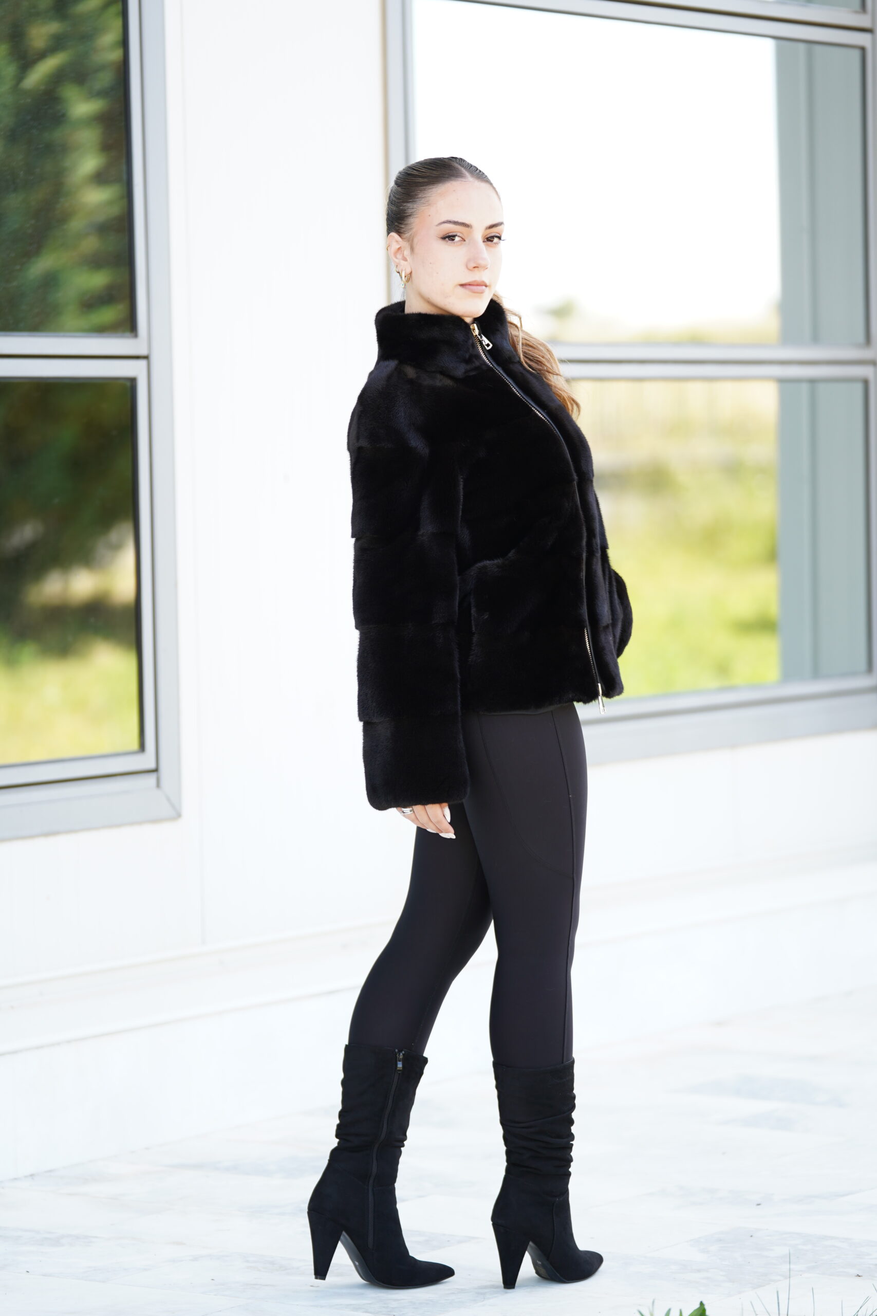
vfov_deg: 16.5
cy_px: 658
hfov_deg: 11.1
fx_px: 4530
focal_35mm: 124
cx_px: 438
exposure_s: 1/250
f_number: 2.8
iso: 200
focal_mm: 124
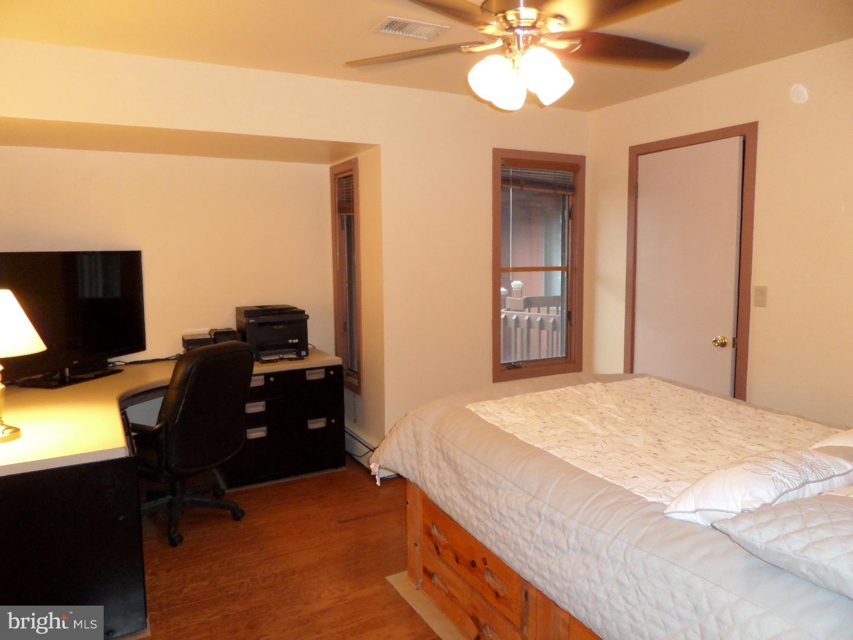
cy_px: 320
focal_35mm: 24
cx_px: 426
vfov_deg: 56.8
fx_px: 591
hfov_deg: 71.6
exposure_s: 1/20
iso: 240
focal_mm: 4.3
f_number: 3.1
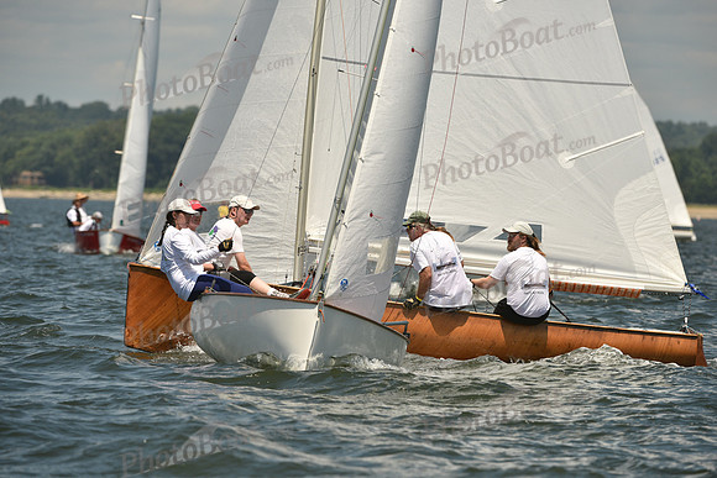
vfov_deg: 4.0
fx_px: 6773
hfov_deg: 6.1
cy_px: 239
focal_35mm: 340
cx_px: 358
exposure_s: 1/1600
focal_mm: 340
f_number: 6.3
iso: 250
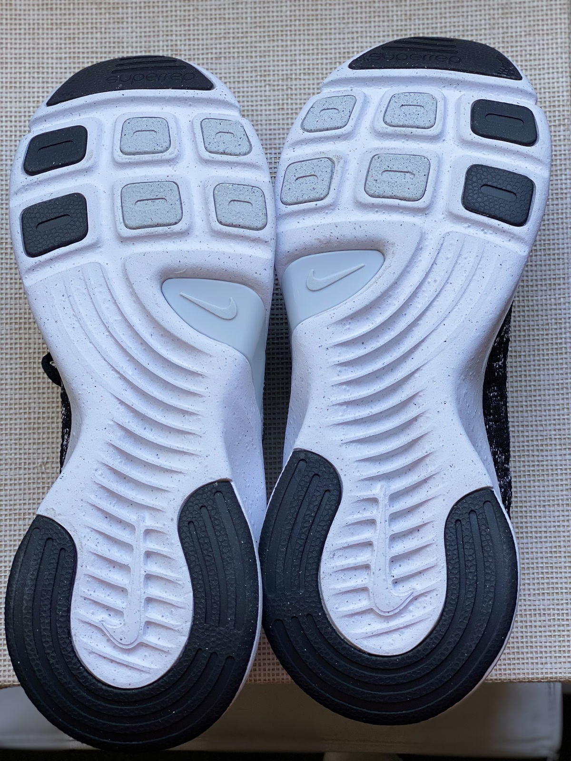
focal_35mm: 52
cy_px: 380
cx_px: 286
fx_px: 1144
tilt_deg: -83.3
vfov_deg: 36.8
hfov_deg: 28.0
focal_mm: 6
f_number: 2
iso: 32
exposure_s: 1/122
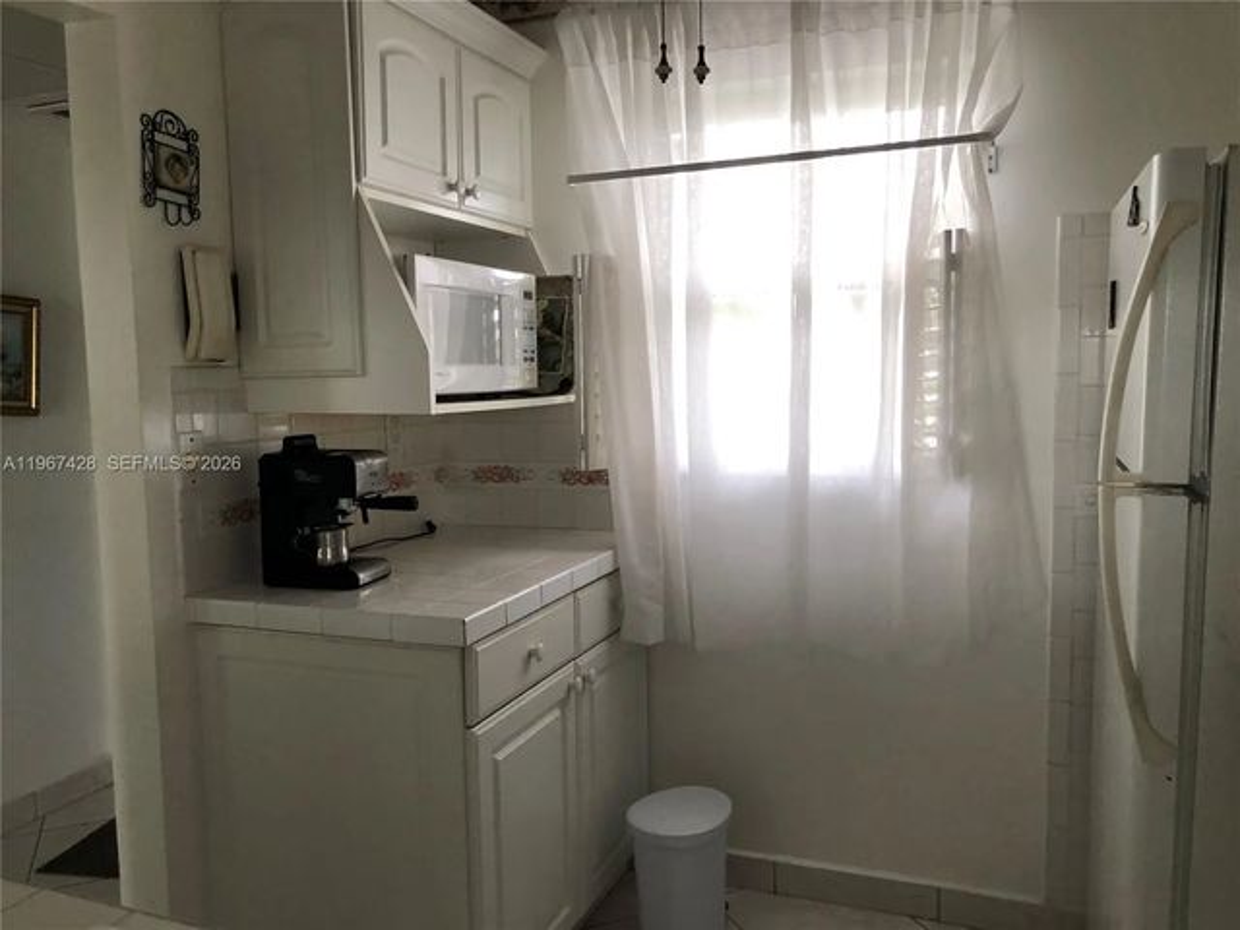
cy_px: 465
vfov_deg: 49.7
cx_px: 620
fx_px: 1003
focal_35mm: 28
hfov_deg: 63.4
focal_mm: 3.99
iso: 32
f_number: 1.8
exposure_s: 1/30
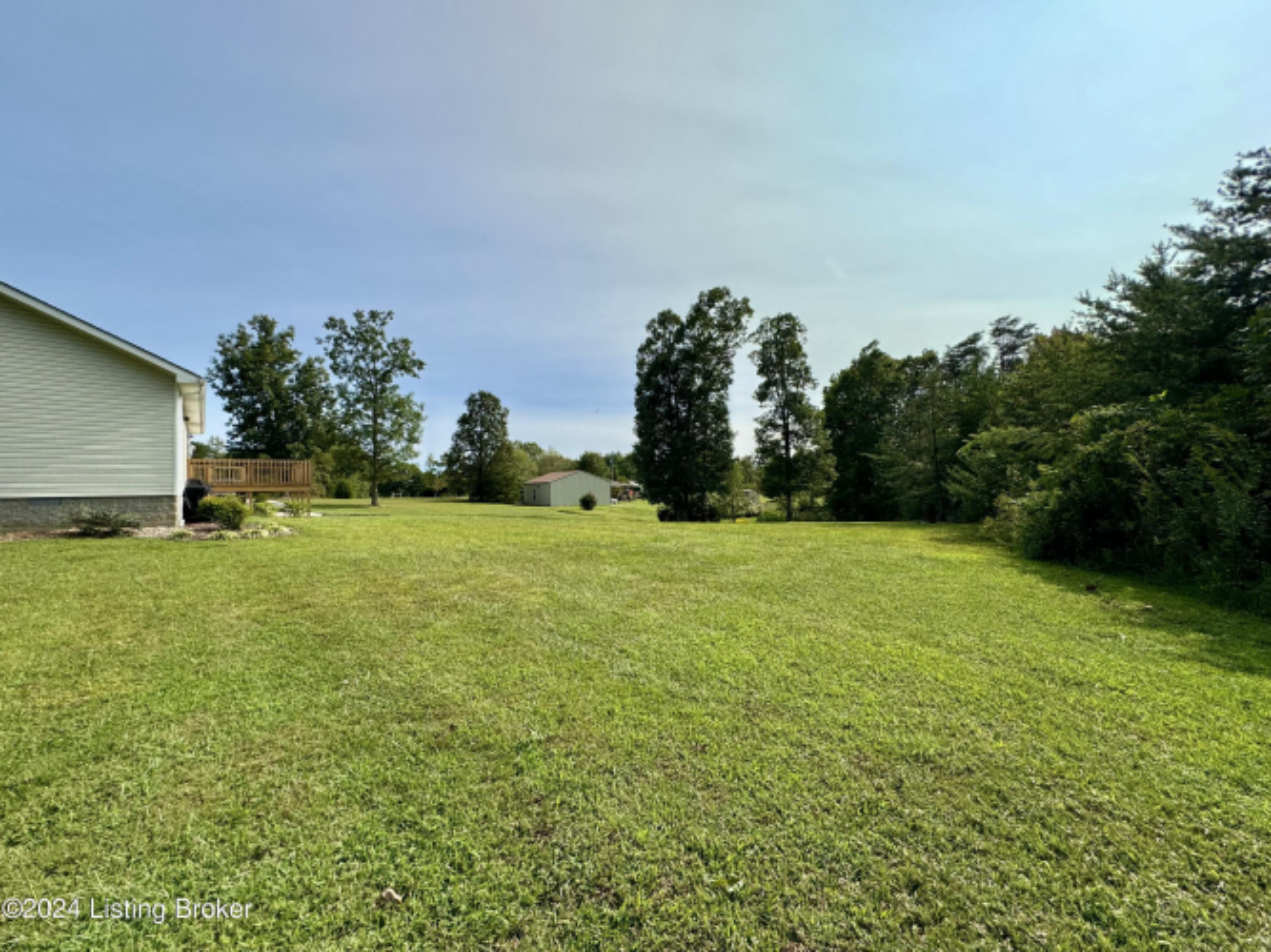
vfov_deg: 85.7
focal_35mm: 14
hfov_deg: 102.1
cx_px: 636
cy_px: 476
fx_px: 514
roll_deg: +0.9
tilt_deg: +0.3
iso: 50
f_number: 2.2
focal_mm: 2.22
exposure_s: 1/2415
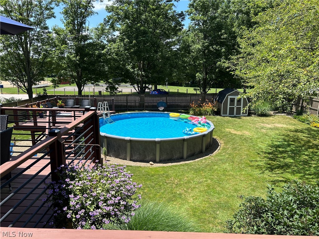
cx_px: 160
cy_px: 120
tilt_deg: -11.4
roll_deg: -0.6
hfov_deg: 67.3
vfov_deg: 53.1
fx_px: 240
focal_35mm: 26
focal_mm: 5.7
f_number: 1.5
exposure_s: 1/1934
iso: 50
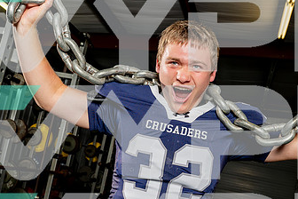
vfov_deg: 29.7
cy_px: 131
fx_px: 372
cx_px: 171
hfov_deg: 43.5
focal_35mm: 45
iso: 250
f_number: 5.6
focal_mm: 25
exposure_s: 1/250
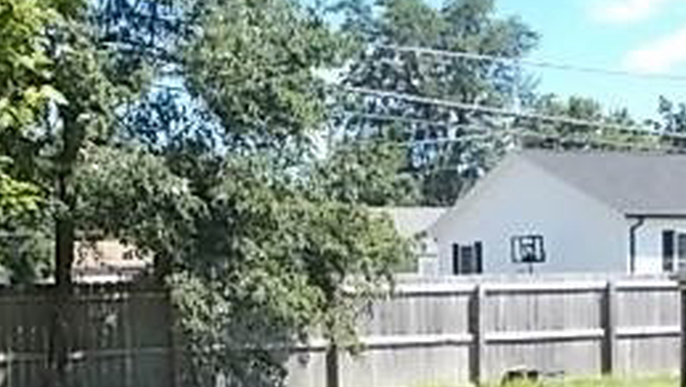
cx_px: 352
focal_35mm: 70
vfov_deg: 16.9
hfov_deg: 30.1
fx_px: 1274
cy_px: 390
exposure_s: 1/320
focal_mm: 4.6
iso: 80
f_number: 3.2
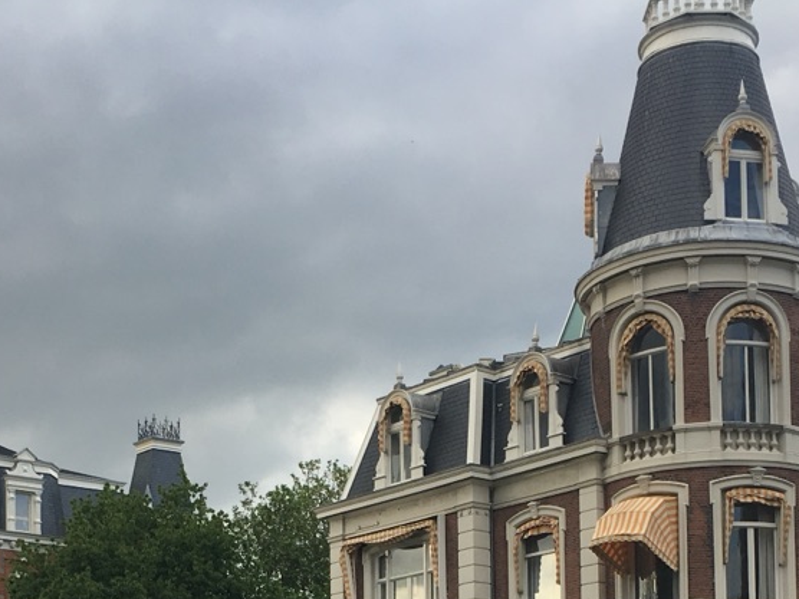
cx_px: 389
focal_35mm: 73
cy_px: 748
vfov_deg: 18.9
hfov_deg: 26.7
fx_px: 1685
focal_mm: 4.15
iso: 25
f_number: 2.2
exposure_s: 1/523
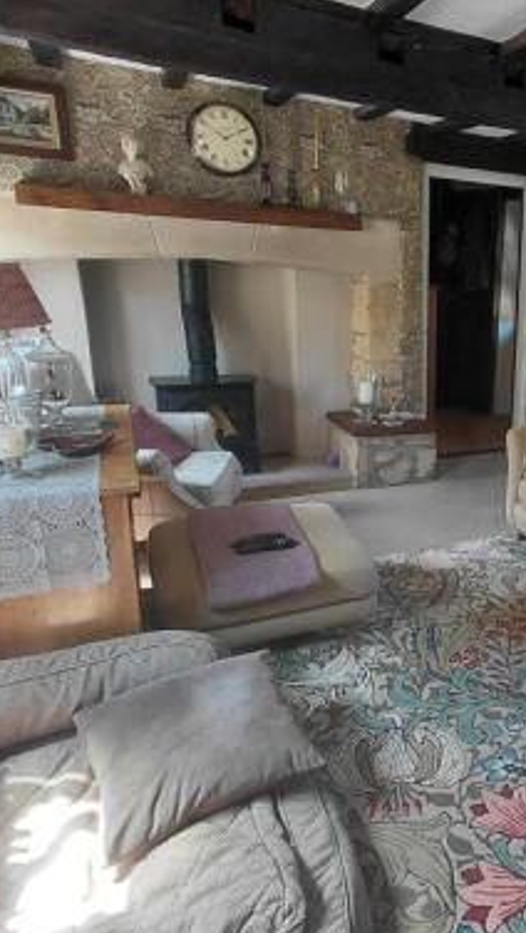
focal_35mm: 27
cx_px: 537
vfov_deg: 69.8
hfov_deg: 37.8
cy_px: 455
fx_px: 668
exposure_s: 1/50
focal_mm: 1.64
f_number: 2.2
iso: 100
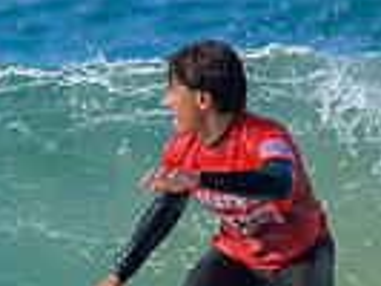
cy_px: 235
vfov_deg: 0.3
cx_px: 134
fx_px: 50808
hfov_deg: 0.4
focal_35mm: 4612
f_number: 6.3
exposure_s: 1/2000
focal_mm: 800
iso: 400
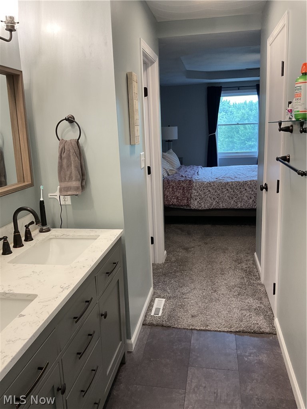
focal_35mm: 29
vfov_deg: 61.7
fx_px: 343
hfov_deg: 48.2
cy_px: 204
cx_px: 154
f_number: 1.8
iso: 64
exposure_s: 1/60
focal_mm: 3
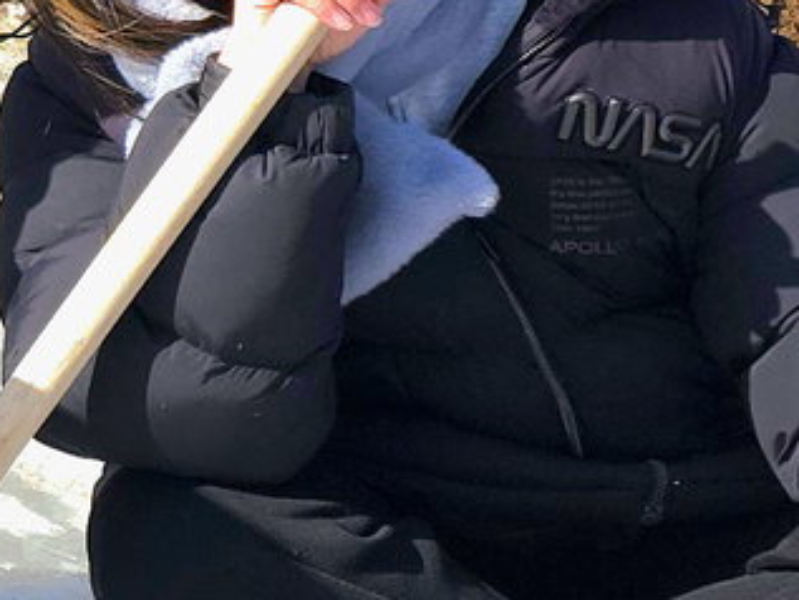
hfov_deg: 10.1
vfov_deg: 8.5
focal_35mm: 174
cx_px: -1016
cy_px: 126
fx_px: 4018
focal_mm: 6.3
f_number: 1.7
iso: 12
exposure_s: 1/385
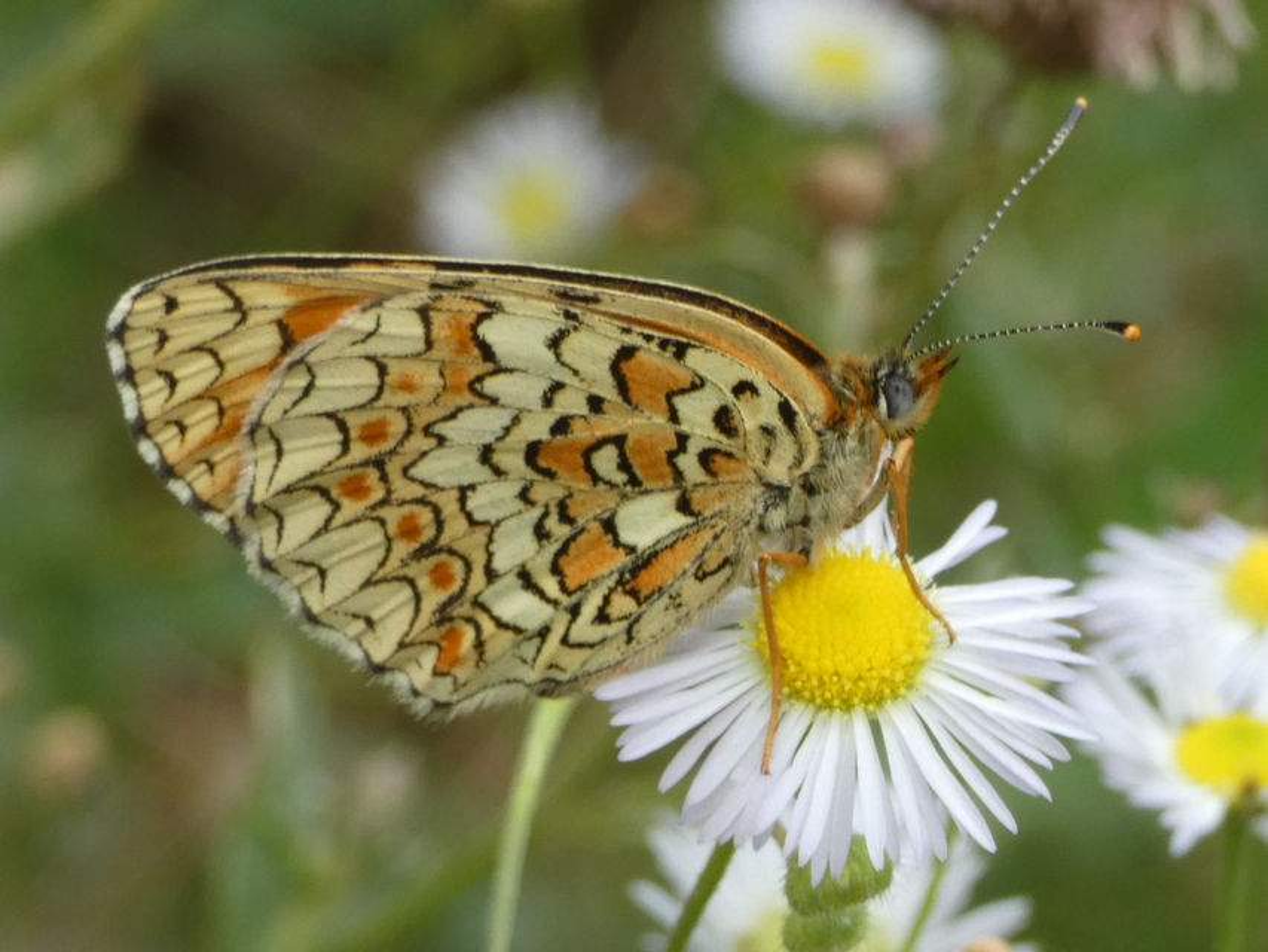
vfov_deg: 10.8
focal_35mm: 138
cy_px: 476
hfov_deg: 14.3
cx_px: 634
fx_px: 5056
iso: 200
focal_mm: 24.7
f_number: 5.3
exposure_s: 1/80
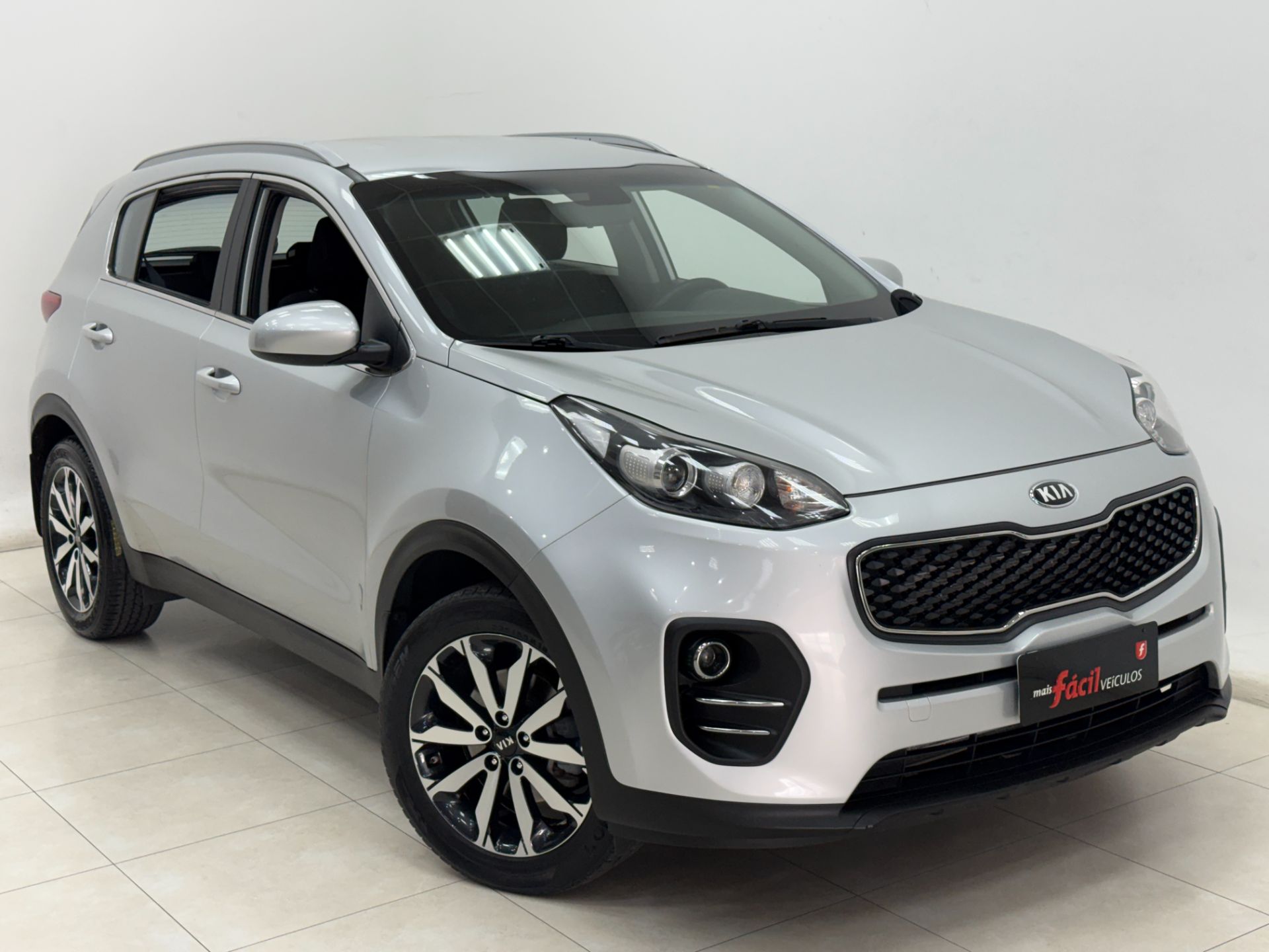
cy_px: 476
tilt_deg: -10.5
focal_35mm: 48
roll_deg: +1.8
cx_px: 634
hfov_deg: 39.7
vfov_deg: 30.3
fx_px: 1760
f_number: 1.78
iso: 160
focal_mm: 6.76
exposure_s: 1/120
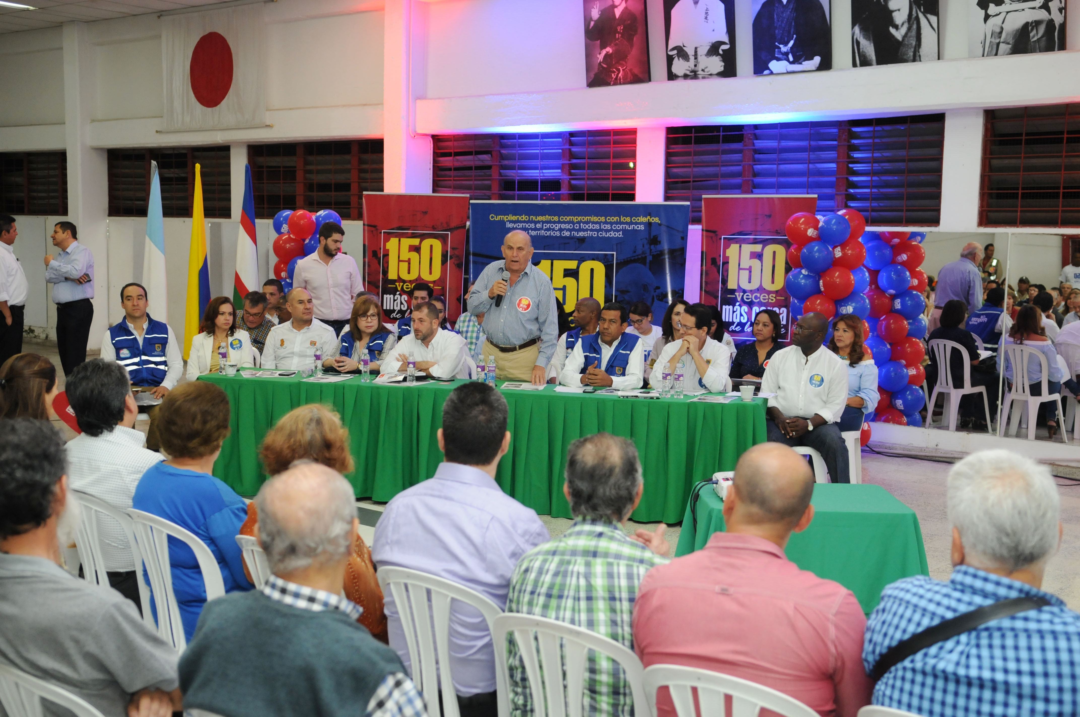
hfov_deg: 43.7
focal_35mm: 45
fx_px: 1348
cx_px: 540
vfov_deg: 29.8
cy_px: 358
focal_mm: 30
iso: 800
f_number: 3.2
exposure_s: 1/125
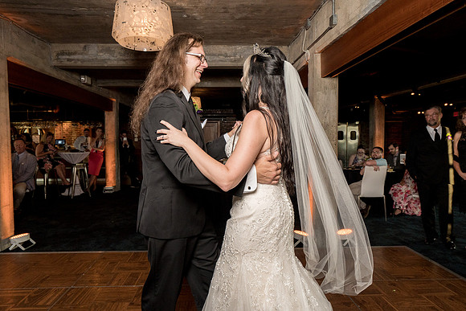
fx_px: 322
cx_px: 228
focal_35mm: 25
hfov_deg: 71.8
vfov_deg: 51.6
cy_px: 153
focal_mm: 22
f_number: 5.6
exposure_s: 1/200
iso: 2000
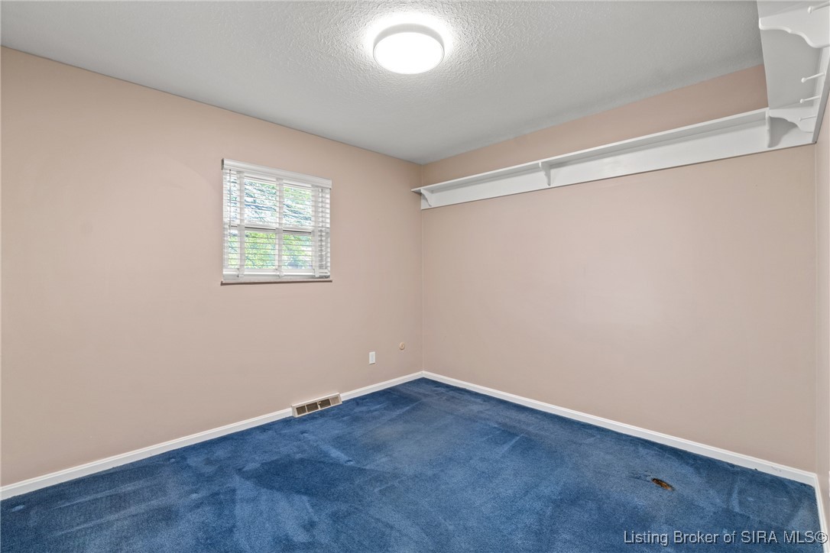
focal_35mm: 15
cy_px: 276
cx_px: 415
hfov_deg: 100.4
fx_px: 346
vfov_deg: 77.3
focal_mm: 10
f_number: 9
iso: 400
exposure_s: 1
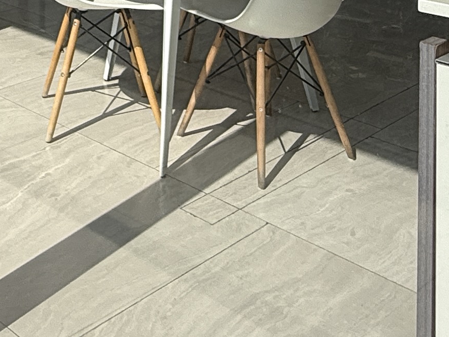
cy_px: -195
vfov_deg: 19.2
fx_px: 843
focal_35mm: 65
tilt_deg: -0.8
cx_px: 14
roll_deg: -0.7
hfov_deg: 28.2
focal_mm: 2.22
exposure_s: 1/2841
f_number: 2.2
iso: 50
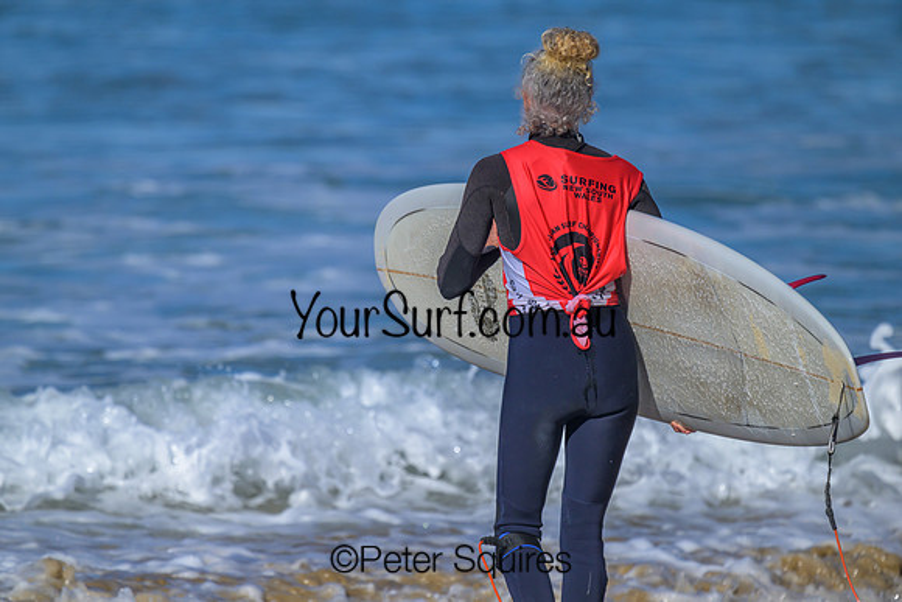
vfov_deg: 1.2
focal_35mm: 1120
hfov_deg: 1.8
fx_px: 28067
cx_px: 451
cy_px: 301
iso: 360
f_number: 9
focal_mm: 1120
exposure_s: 1/2000
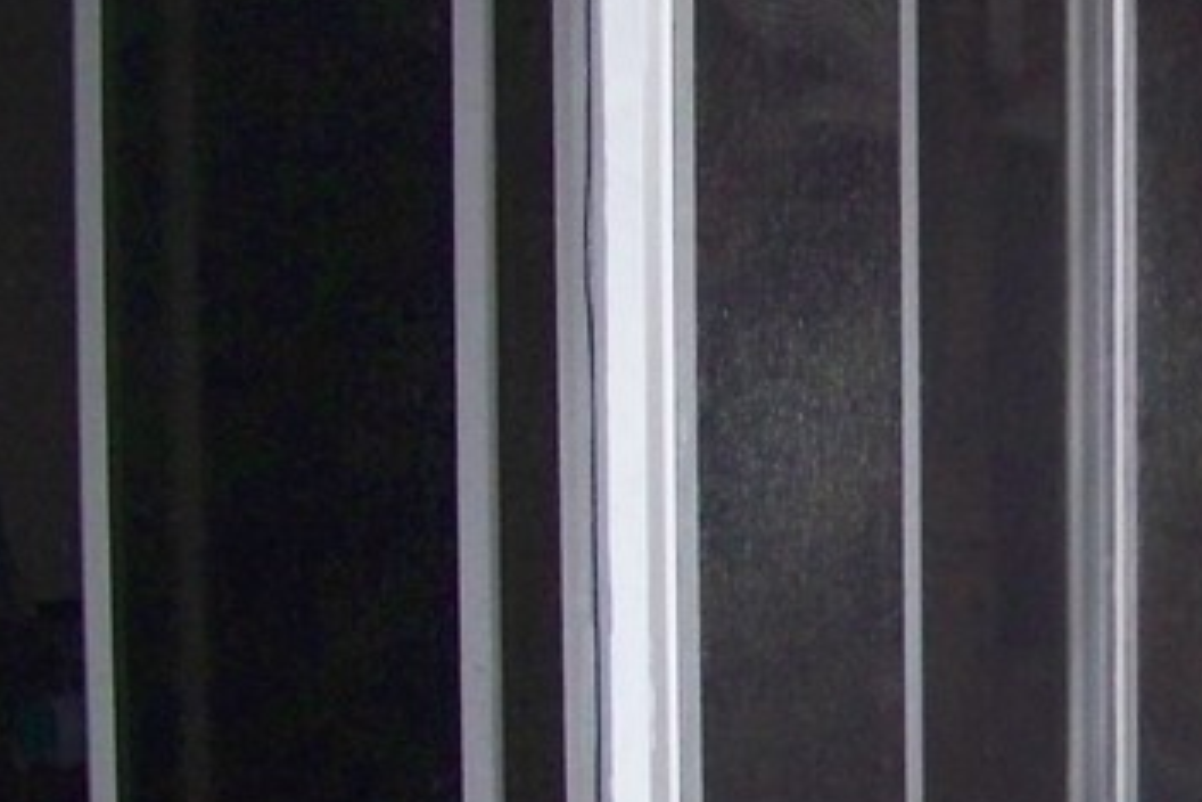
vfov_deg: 12.5
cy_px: 577
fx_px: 3641
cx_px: 1062
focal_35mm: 109
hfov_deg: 18.5
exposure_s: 1/500
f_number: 2.8
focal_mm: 5.85
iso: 320
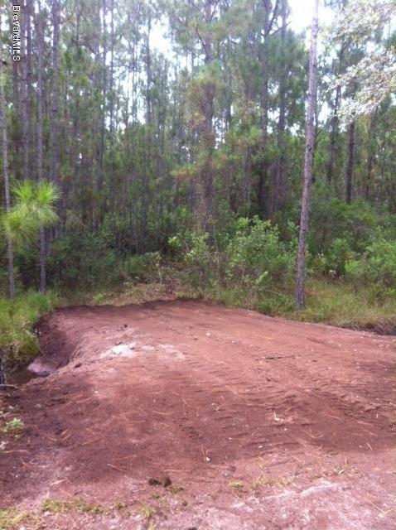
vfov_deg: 52.7
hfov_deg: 40.6
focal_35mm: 35
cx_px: 198
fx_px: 535
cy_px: 265
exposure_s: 1/120
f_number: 2.8
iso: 80
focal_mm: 3.85
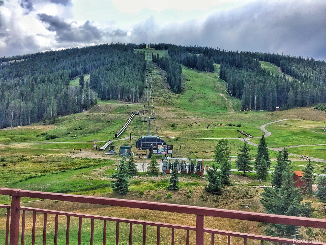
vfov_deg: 48.2
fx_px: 273
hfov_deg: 61.7
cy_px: 122
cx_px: 163
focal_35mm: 29
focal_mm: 4.15
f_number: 2.2
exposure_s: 1/2198
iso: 32
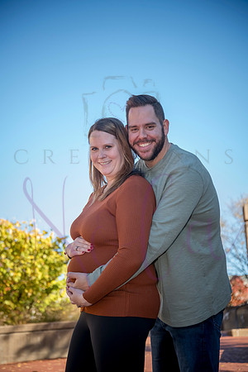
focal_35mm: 72
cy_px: 186
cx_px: 124
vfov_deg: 28.1
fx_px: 744
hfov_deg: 18.9
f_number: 4.5
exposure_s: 1/640
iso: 640
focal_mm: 72
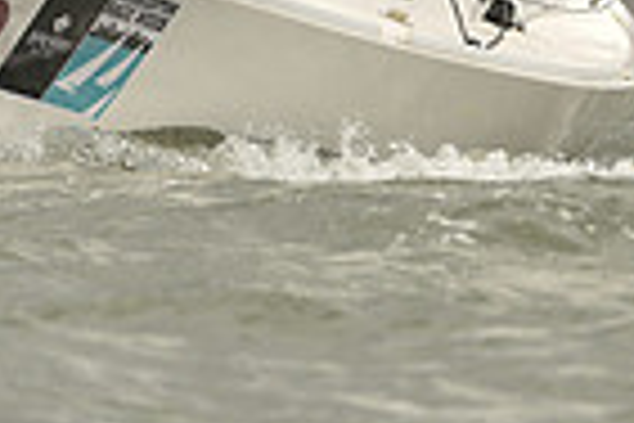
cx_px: 387
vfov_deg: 1.1
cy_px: -218
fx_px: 21713
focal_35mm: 1233
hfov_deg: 1.7
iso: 320
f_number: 6.3
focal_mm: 300
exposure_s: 1/1250
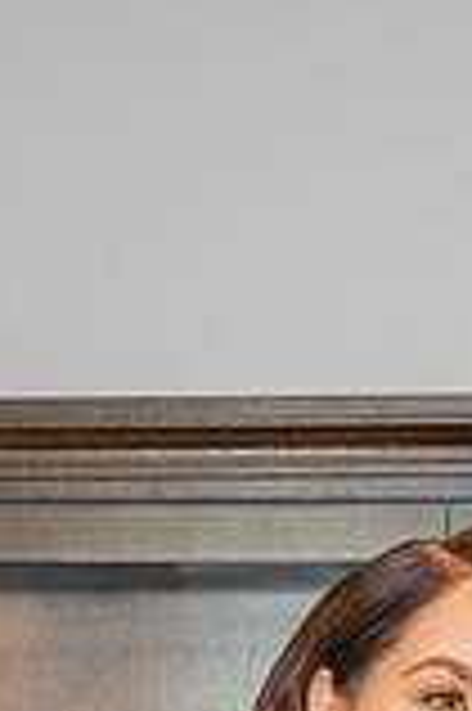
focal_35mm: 203
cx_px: 646
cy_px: 1002
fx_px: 4001
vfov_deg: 9.9
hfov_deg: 6.7
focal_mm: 47
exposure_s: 1/160
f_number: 4.5
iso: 640
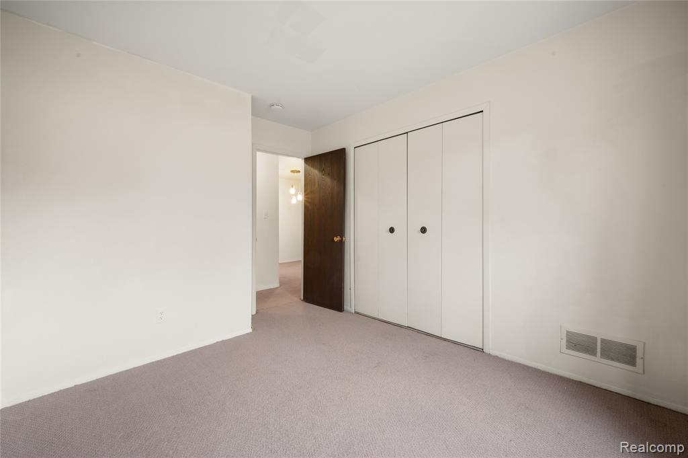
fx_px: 267
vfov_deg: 81.1
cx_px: 344
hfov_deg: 104.3
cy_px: 229
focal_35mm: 14
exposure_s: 2
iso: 100
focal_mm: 14
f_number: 11
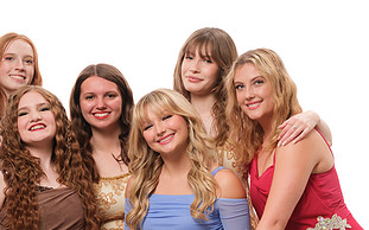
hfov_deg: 12.0
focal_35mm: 175
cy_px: 210
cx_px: 116
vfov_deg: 7.5
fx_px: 1759
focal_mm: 61
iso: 125
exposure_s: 1/250
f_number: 5.6
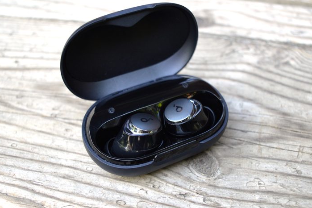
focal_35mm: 36
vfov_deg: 37.3
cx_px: 155
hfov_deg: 53.8
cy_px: 103
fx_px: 308
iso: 400
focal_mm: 23
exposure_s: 1/60
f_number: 4
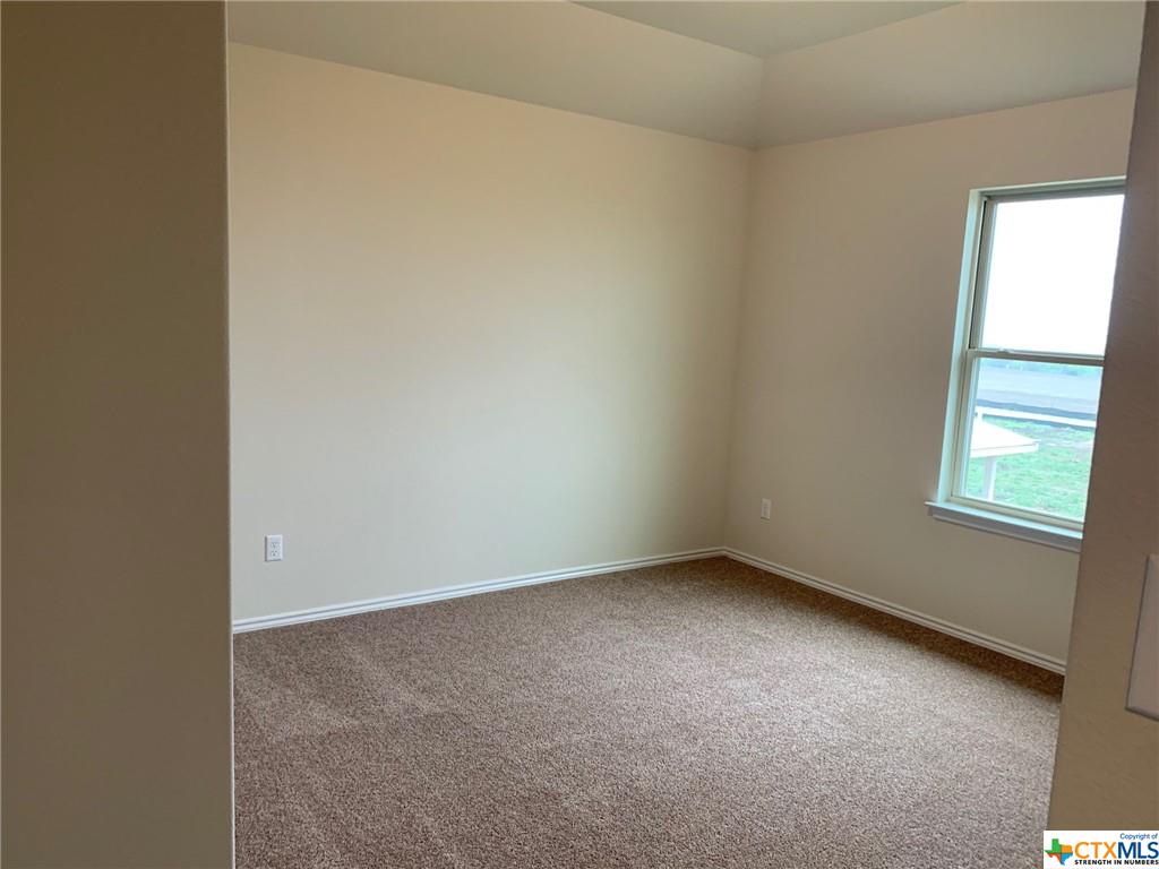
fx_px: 871
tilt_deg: -8.1
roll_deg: -3.2
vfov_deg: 53.1
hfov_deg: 67.3
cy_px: 434
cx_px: 580
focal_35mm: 26
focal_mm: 4.25
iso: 125
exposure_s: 1/60
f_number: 1.8
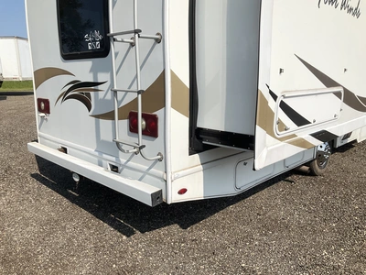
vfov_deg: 48.2
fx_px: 307
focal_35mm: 29
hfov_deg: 61.7
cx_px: 183
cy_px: 138
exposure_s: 1/3322
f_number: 1.8
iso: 25
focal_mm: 3
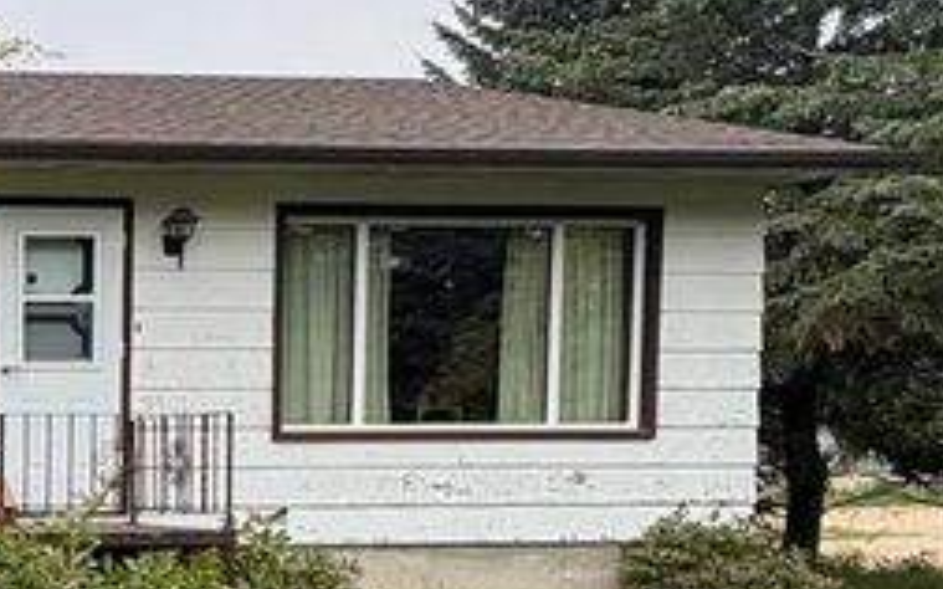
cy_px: 518
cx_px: -470
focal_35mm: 60
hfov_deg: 25.6
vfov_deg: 21.2
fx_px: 1542
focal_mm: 2.22
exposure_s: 1/944
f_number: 2.2
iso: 40
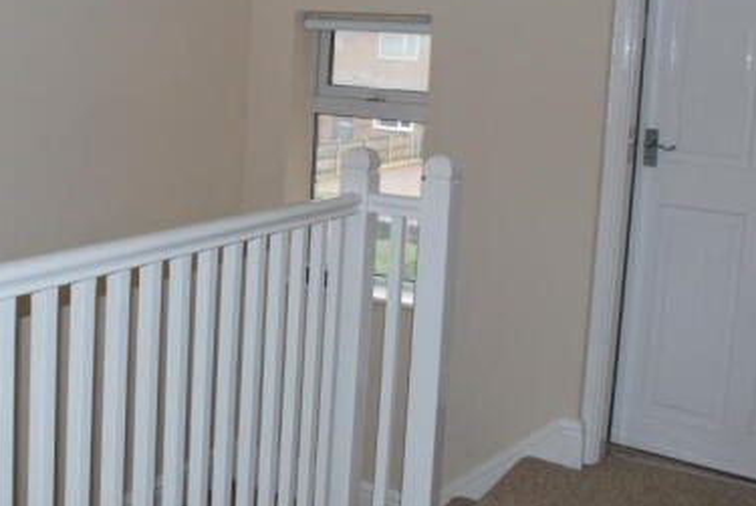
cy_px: 124
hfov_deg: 41.2
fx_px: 988
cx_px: 237
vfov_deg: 28.3
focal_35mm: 47
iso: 400
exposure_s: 1/60
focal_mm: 18
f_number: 4.5
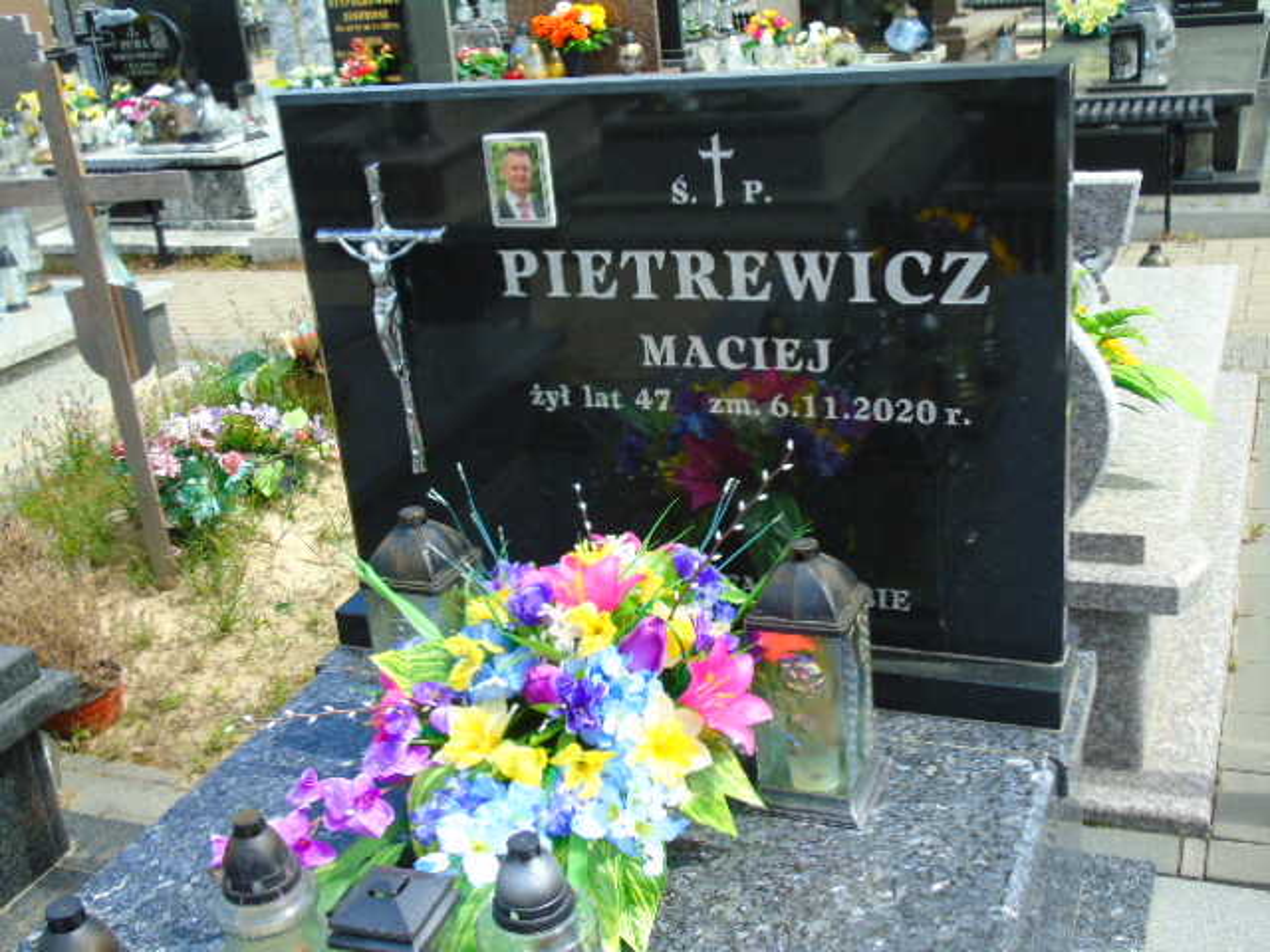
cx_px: 635
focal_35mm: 40
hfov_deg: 46.8
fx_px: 1468
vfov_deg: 36.0
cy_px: 476
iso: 80
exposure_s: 1/400
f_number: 3.9
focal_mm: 7.1
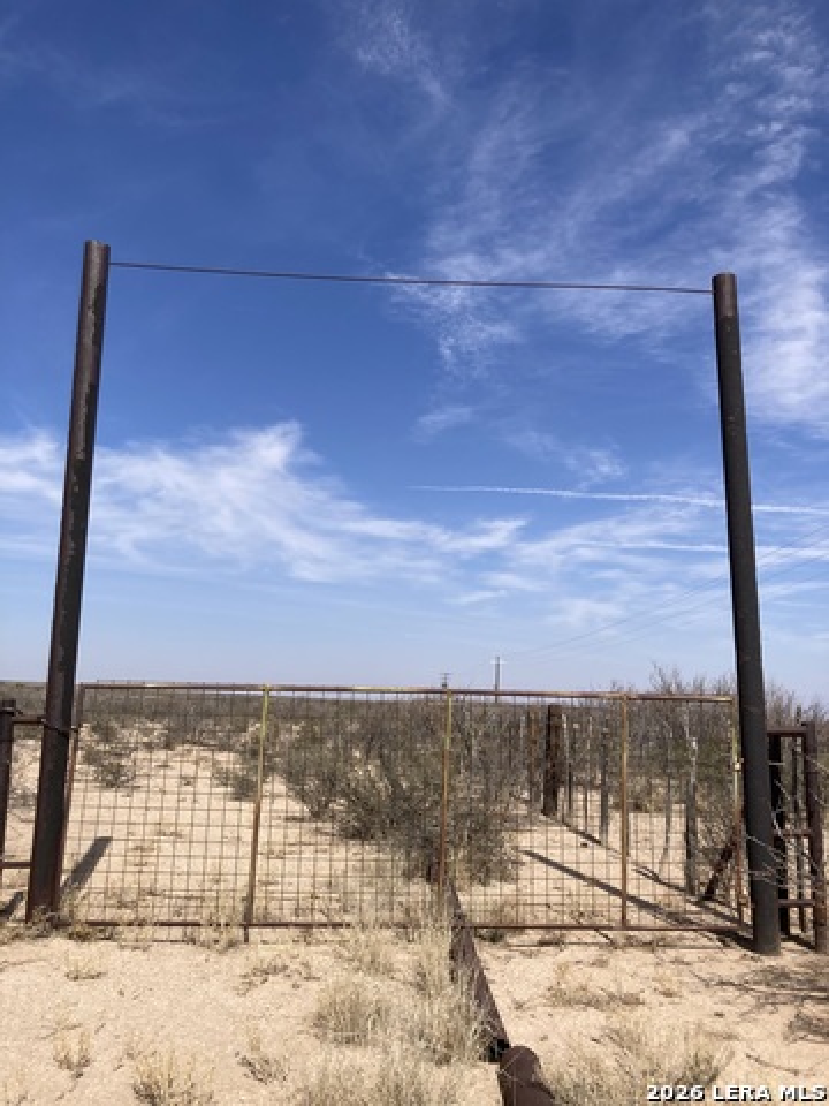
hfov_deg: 49.7
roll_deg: -2.9
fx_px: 894
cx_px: 414
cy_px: 553
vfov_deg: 63.4
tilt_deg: +9.9
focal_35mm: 28
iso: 20
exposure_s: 1/3247
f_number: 1.8
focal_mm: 3.99
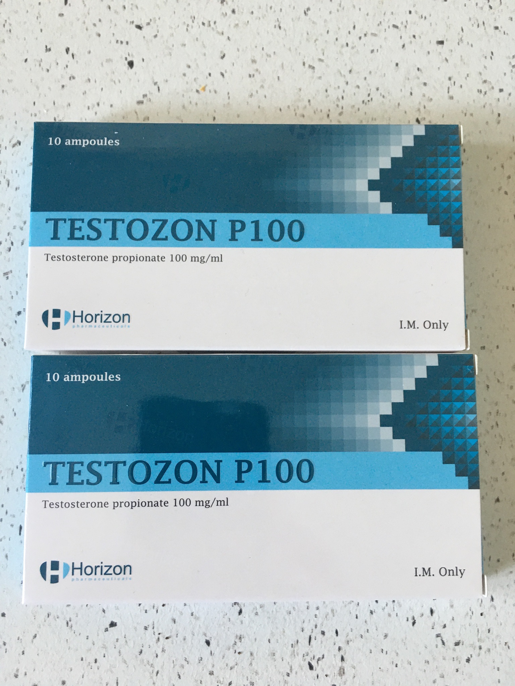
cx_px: 258
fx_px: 575
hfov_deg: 48.2
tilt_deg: -84.1
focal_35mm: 29
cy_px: 343
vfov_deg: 61.7
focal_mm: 4.15
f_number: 2.2
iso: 50
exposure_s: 1/17
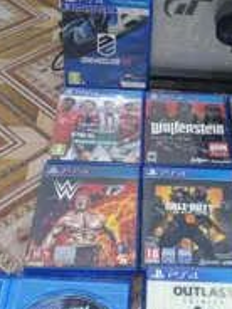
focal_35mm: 50
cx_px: 182
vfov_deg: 38.2
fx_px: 447
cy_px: 146
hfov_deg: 28.6
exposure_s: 1/33.3
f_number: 1.6
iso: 860
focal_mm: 4.09
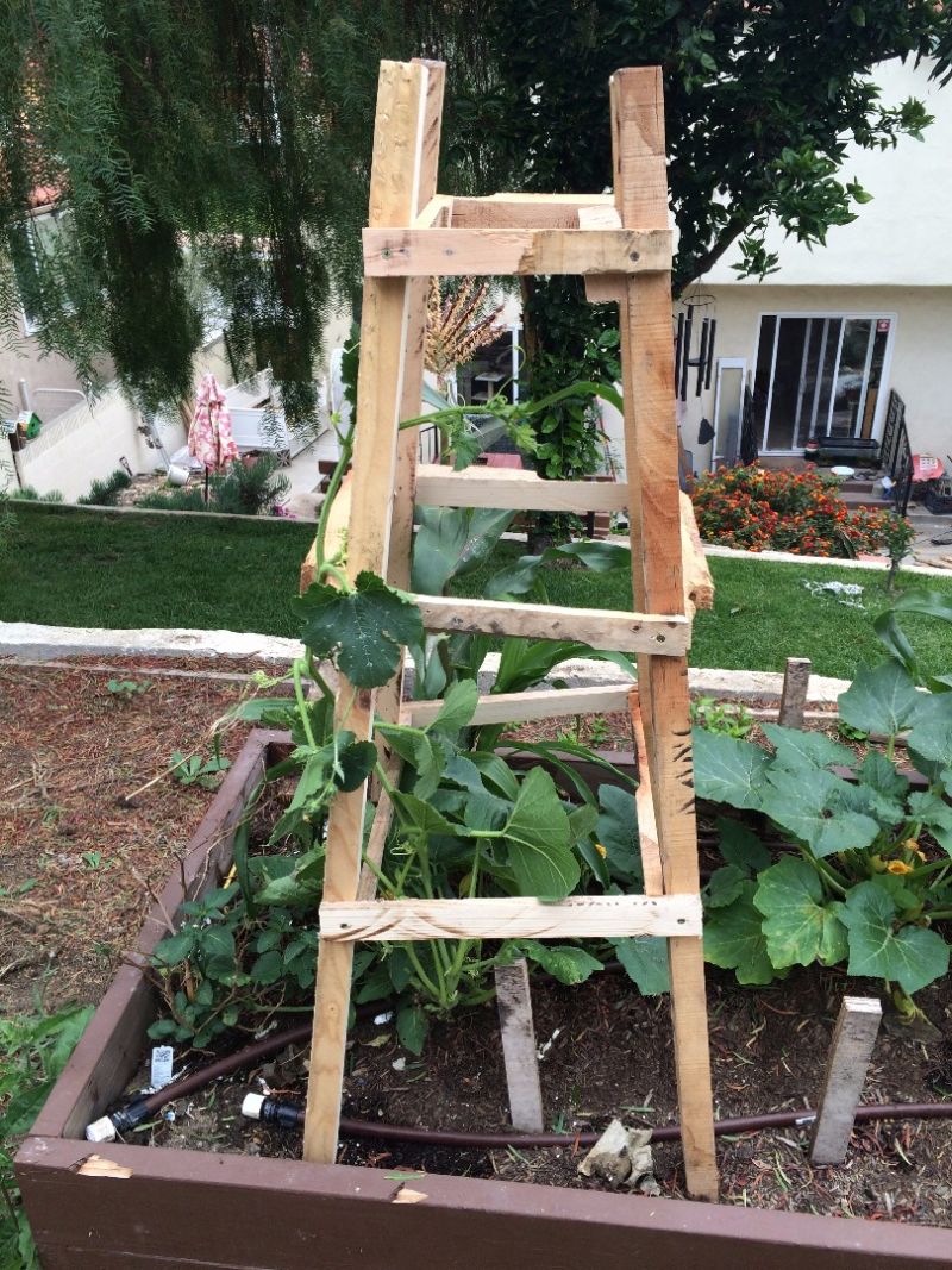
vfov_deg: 61.7
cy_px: 635
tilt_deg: -28.4
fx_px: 1064
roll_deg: +2.2
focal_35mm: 29
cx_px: 476
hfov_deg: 48.2
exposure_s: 1/488
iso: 32
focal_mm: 4.15
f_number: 2.2
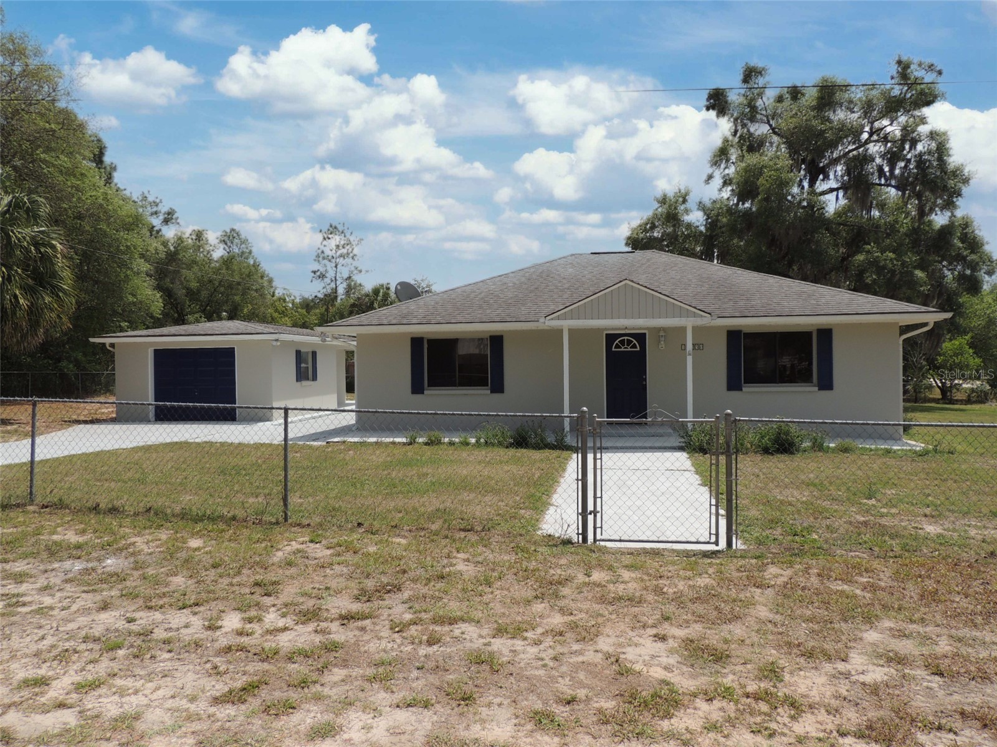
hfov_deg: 71.6
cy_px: 374
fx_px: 691
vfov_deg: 56.8
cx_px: 498
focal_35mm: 24
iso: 100
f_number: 3.3
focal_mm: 4.3
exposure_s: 1/1250
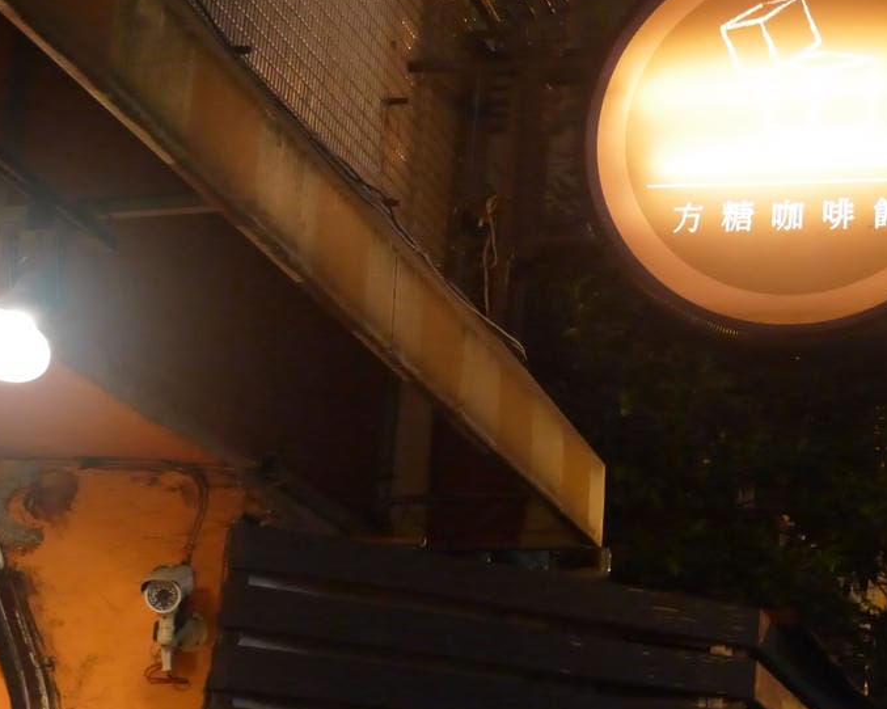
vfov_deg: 17.0
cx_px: 780
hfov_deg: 20.9
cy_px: 176
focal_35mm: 90
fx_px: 2362
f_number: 5
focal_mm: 26
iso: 1600
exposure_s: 1/10
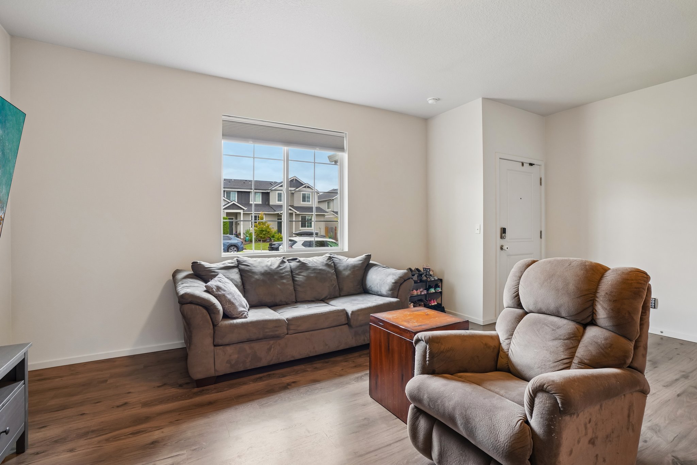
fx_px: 310
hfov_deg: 96.7
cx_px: 348
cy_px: 232
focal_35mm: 16
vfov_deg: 73.7
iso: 400
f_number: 8
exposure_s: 1/20
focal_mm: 16
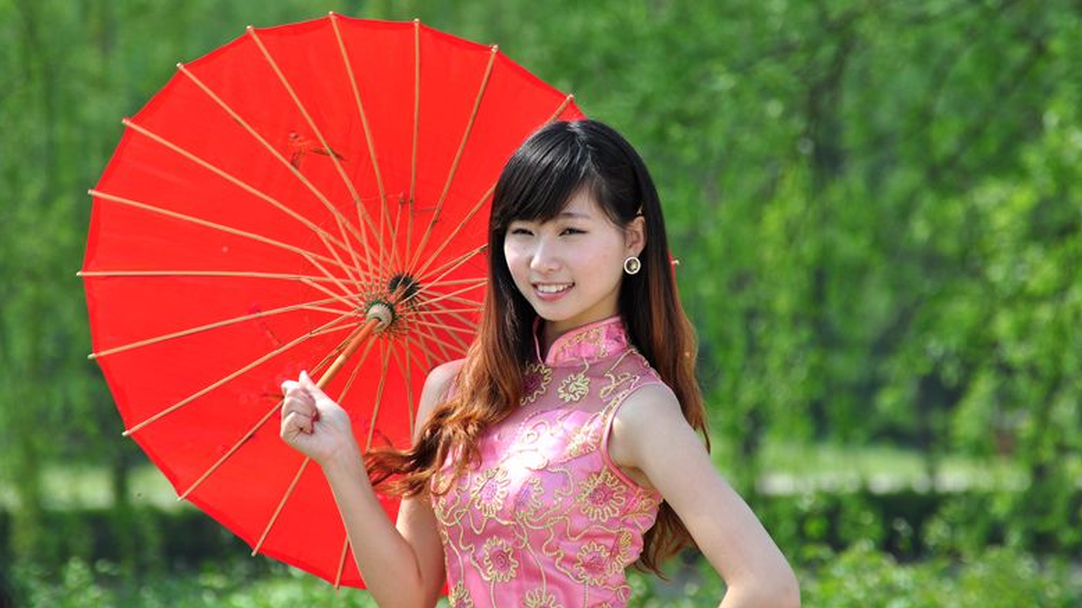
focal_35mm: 213
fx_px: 6095
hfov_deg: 10.1
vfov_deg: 5.7
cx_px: 541
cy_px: 249
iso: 200
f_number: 5
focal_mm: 135
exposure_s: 1/800
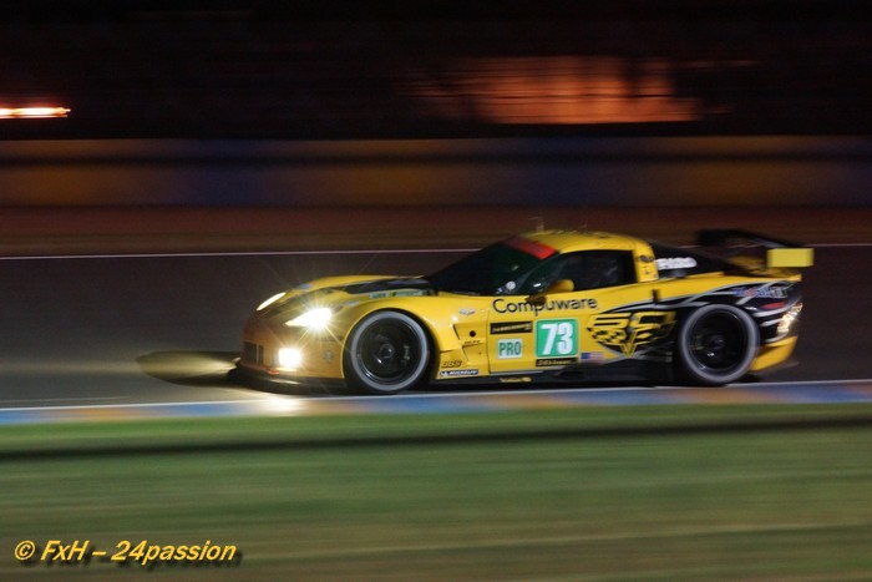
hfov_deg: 15.2
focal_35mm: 135
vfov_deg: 10.2
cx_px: 436
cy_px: 291
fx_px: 3270
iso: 2000
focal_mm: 90
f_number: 5.6
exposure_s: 1/30
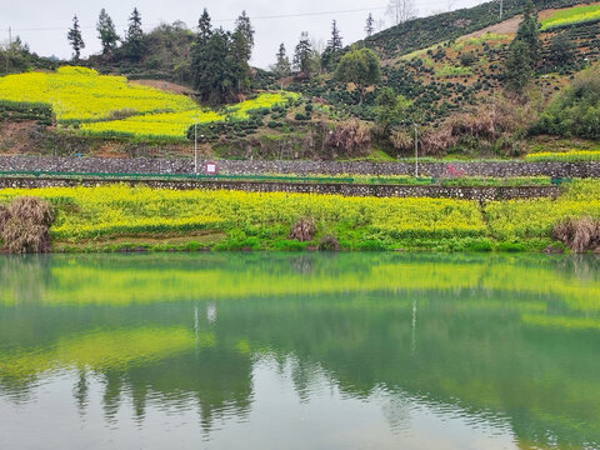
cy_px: 225
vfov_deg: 56.8
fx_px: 416
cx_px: 300
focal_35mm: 24
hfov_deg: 71.6
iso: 50
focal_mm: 6.92
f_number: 1.9
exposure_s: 1/603
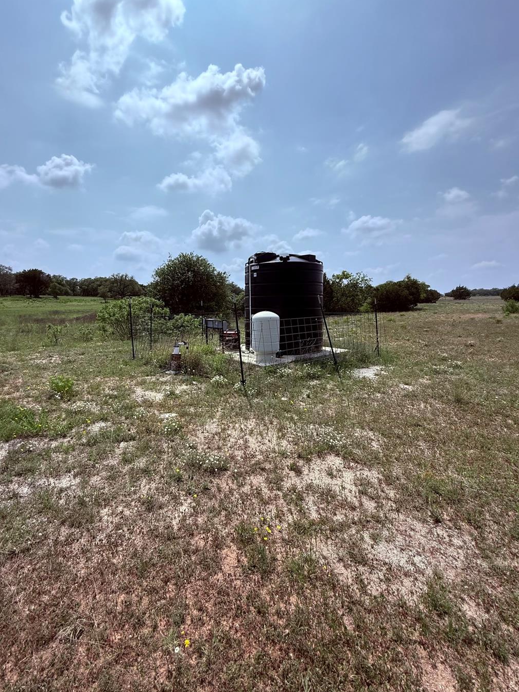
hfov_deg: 78.0
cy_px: 318
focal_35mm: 16
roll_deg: -0.5
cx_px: 238
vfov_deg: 94.3
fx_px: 320
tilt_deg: -1.2
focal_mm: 2.22
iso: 80
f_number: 2.2
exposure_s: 1/3460
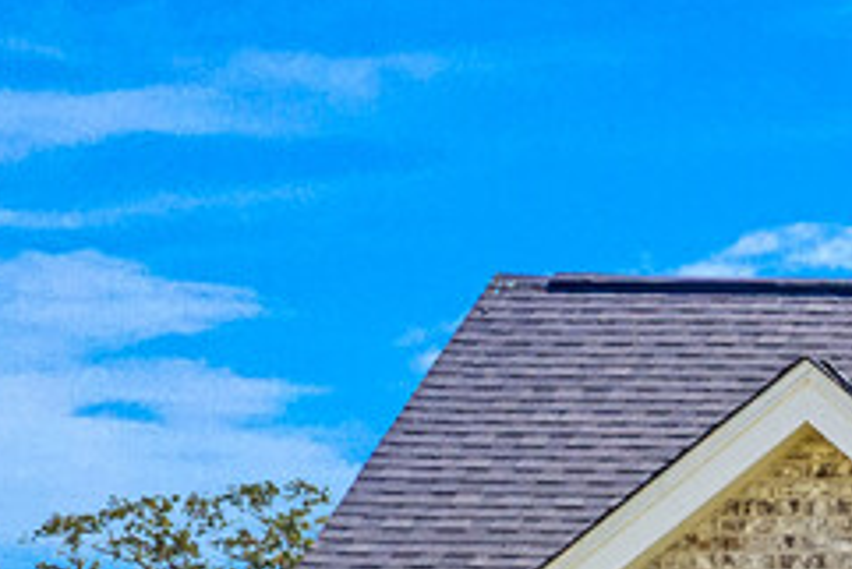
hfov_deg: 6.3
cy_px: 845
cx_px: 2499
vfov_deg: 4.5
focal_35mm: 302
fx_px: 7151
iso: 160
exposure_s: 1/2500
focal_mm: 45
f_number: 2.8
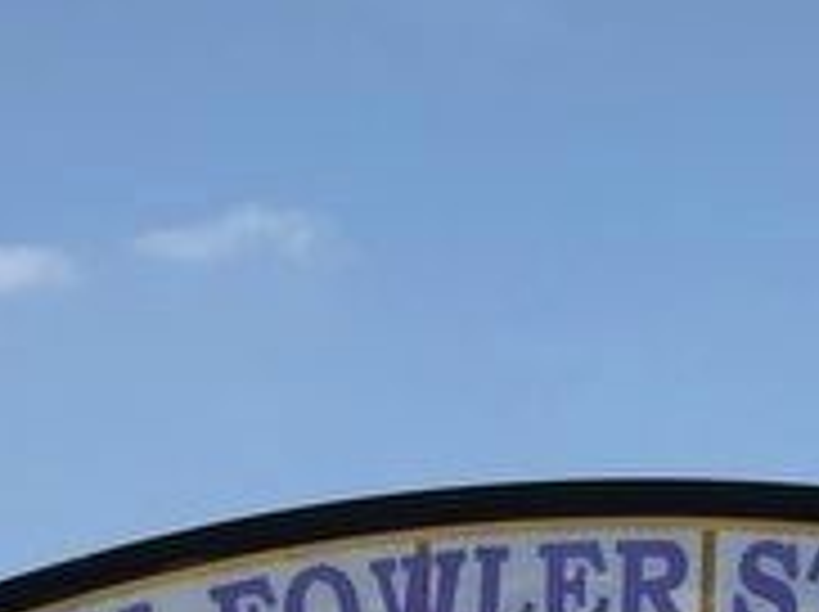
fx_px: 5411
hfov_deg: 8.7
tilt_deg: +5.1
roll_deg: -2.4
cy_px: 1012
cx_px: 495
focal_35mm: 229
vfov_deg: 6.4
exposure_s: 1/1473
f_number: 2.4
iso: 16
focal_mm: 6
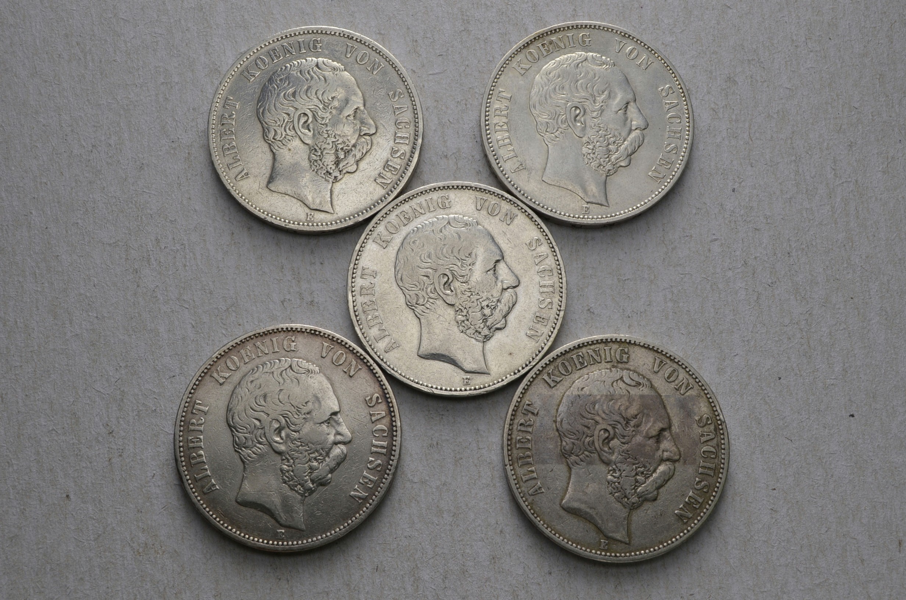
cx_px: 453
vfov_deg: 29.7
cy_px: 300
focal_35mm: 45
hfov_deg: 43.7
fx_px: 1130
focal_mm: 30
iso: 400
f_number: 14
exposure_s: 1/200
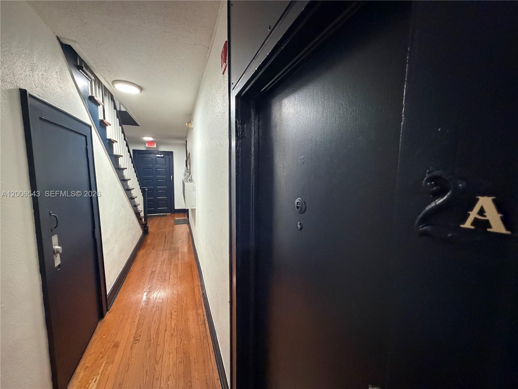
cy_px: 194
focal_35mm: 14
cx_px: 259
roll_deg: -0.6
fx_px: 209
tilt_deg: -4.1
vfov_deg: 85.7
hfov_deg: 102.1
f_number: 2.2
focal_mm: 2.22
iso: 1000
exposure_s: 1/60
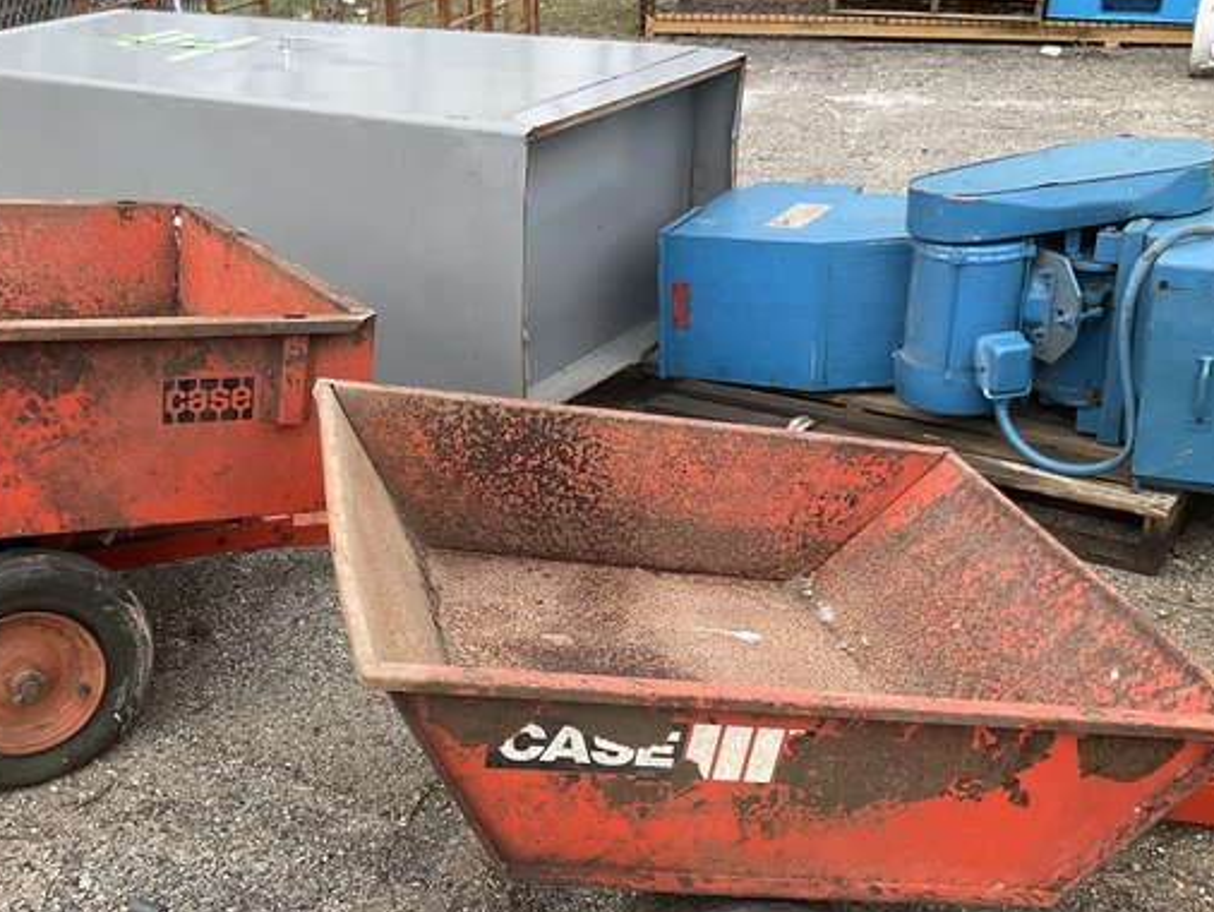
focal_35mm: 43
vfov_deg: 33.5
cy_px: 556
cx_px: 403
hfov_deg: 43.2
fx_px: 1509
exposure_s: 1/500
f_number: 1.8
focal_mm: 3
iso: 25
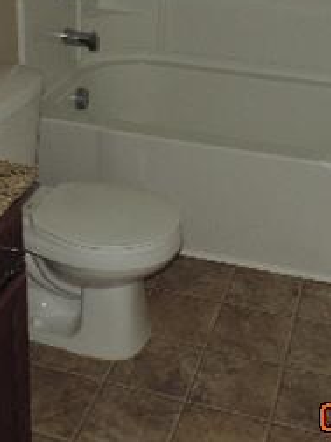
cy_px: 93
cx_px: 151
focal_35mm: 61
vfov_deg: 30.9
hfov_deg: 24.0
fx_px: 778
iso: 200
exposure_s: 1/30
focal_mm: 4.3
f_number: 3
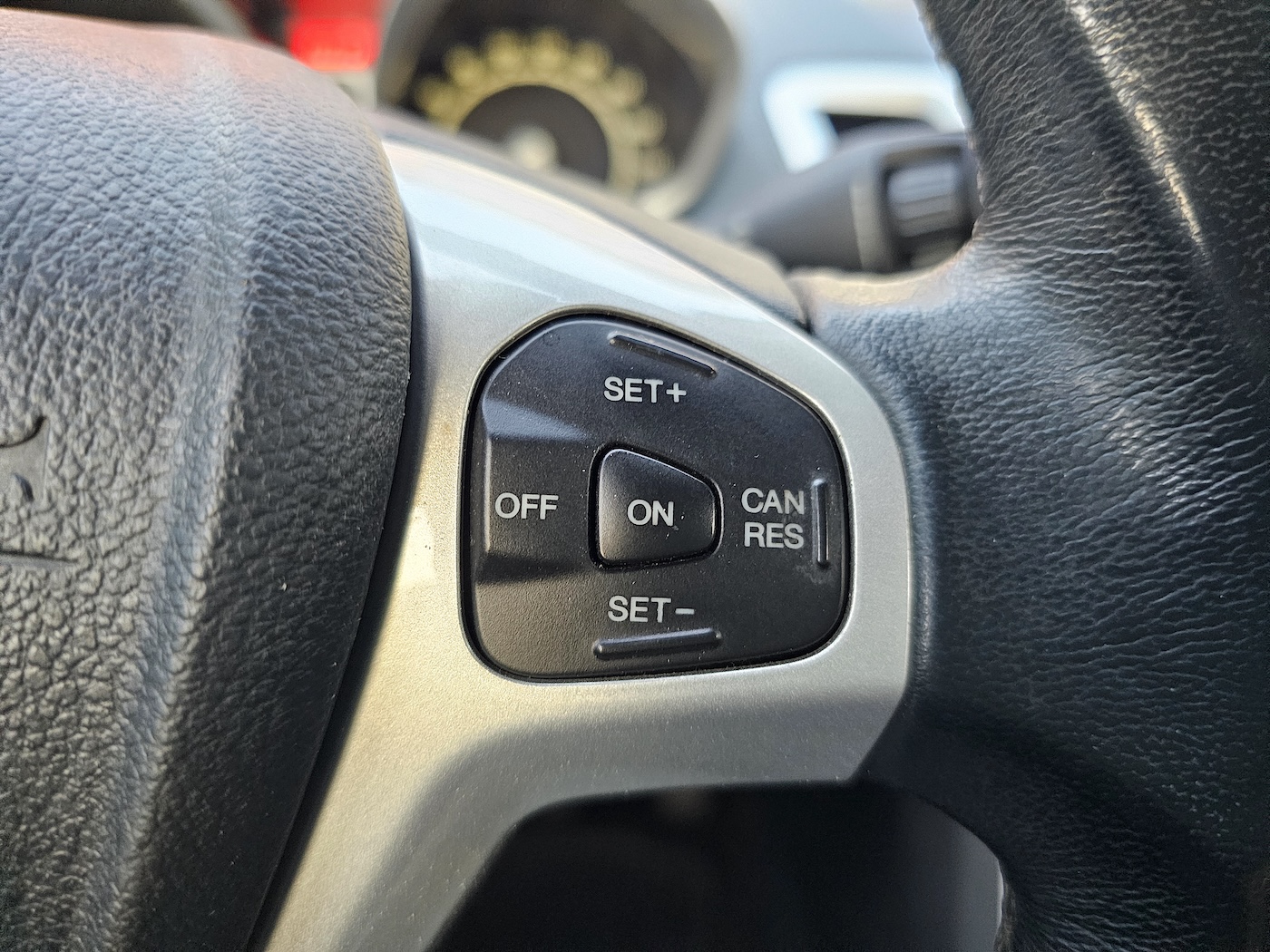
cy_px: 476
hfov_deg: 73.9
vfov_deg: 58.9
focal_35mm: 23
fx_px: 844
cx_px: 635
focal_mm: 6.3
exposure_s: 1/74.1
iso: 800
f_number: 1.7
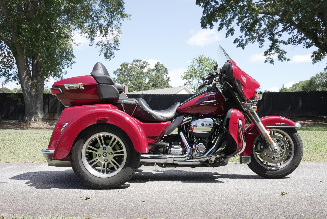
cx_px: 164
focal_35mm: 40
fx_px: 364
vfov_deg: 33.4
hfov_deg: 48.4
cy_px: 110
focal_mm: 40
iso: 1250
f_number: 13
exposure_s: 1/400
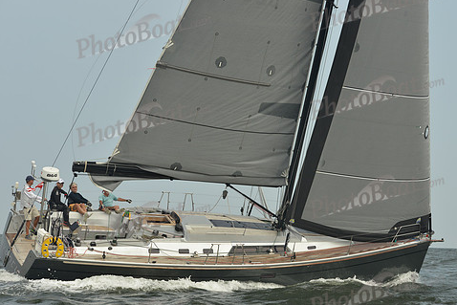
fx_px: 1079
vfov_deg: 16.1
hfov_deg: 23.9
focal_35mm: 85
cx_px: 261
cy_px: 158
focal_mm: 70
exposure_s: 1/1250
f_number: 7.1
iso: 320
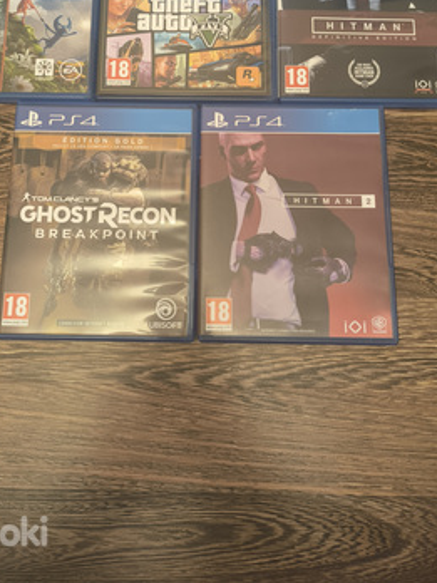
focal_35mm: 33
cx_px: 195
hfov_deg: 42.9
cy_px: 171
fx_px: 555
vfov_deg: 53.6
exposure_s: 1/25
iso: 1250
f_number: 1.65
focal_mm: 6.14
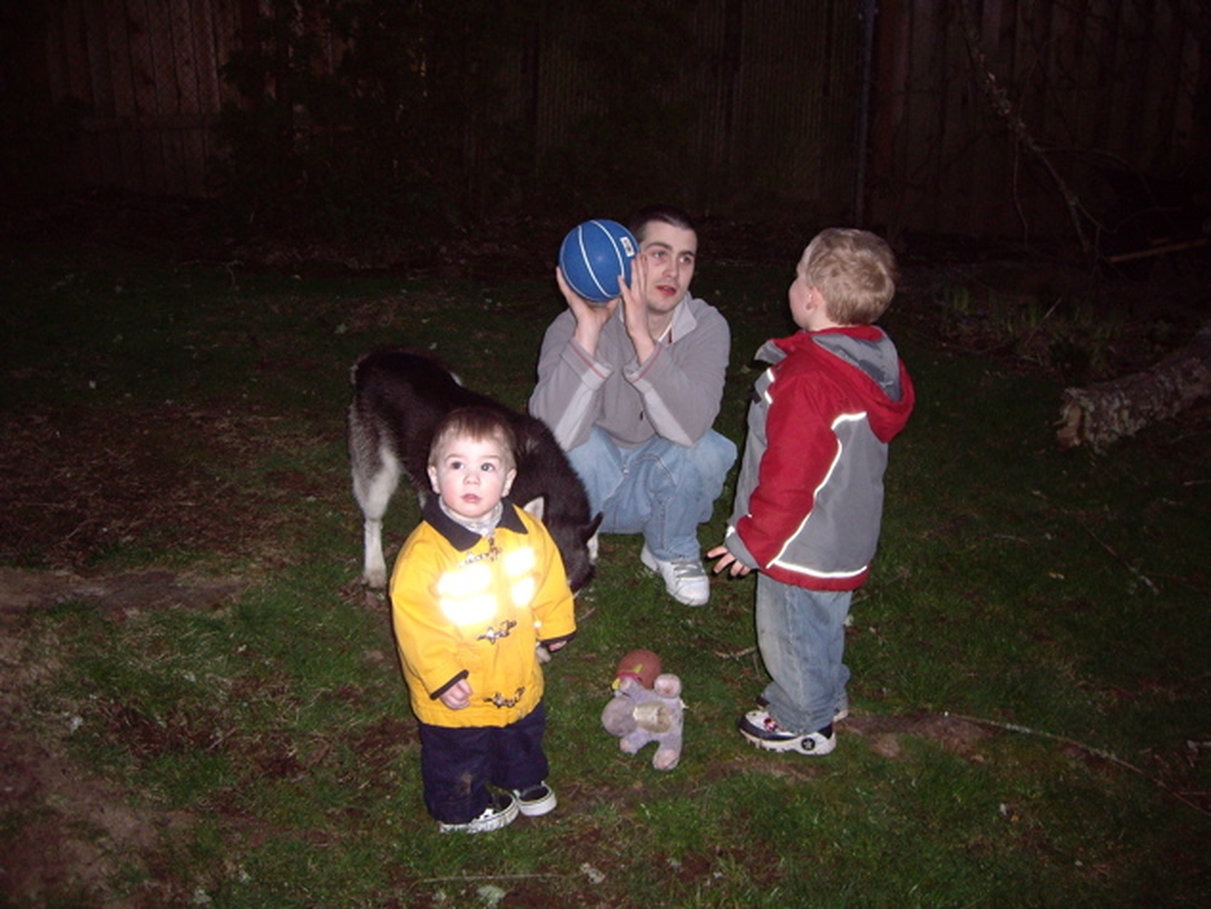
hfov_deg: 49.0
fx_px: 1330
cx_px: 606
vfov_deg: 37.7
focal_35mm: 38
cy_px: 454
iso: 200
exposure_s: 1/40
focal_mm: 6.2
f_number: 2.7
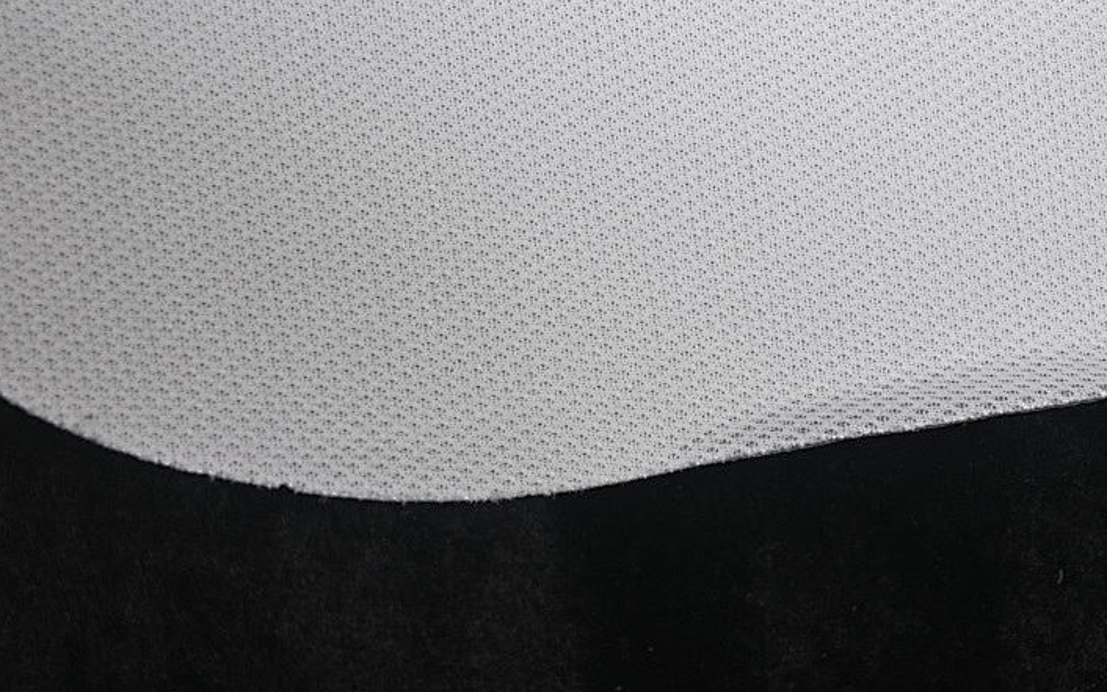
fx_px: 3529
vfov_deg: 11.2
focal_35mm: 117
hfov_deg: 17.8
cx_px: 787
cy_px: 185
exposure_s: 1/80
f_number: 7.1
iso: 160
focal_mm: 50
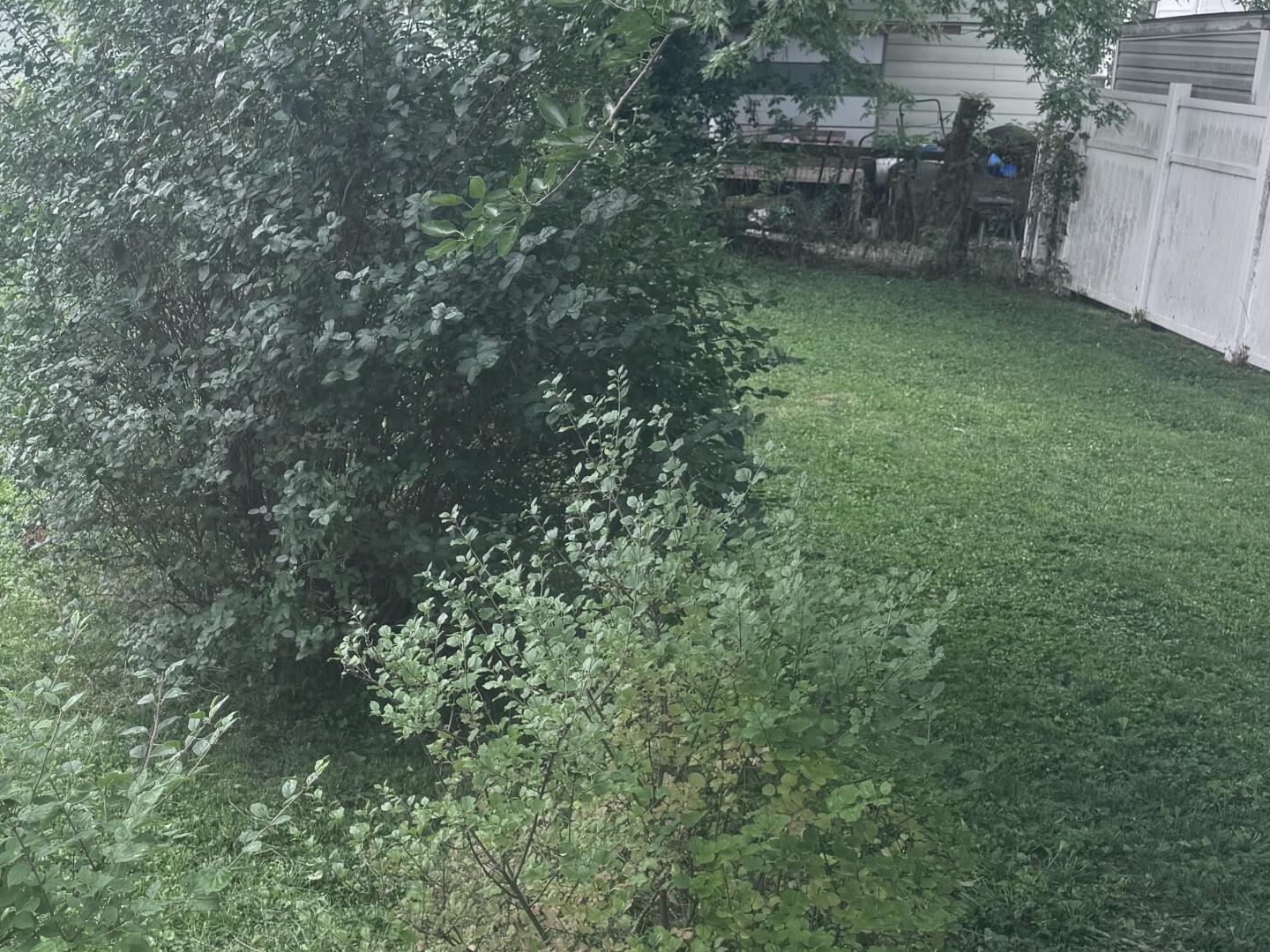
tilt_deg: -12.6
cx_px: 163
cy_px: 396
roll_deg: -2.9
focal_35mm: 50
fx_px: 1834
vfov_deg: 29.1
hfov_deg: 36.2
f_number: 1.78
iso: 80
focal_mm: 6.76
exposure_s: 1/121
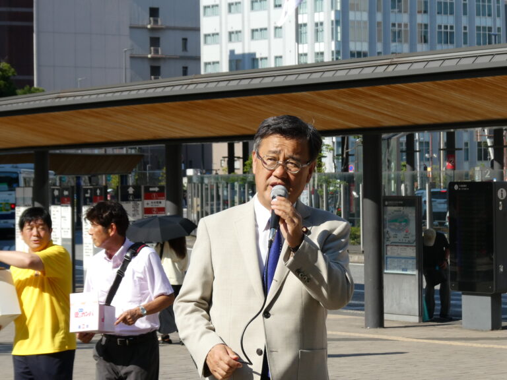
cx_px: 254
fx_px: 2094
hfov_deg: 13.8
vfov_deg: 10.4
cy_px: 190
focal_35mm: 143
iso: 80
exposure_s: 1/320
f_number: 5.4
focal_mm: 25.6
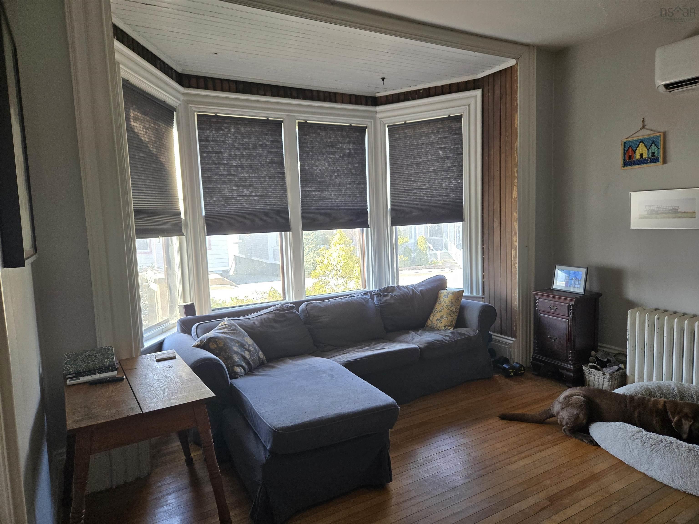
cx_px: 350
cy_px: 262
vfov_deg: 58.9
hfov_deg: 73.9
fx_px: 464
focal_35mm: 23
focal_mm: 5.4
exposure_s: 1/180
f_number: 1.8
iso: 160
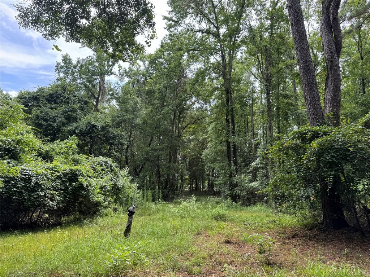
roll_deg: -1.2
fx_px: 257
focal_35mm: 24
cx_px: 185
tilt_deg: +8.2
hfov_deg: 71.6
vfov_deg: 56.8
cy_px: 138
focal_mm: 6.76
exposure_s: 1/535
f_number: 1.78
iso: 80
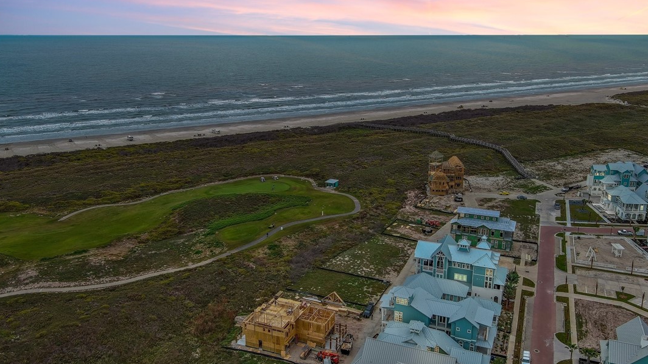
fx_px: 533
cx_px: 325
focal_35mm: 31
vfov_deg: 37.7
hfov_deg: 62.6
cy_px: 173
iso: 100
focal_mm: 10.57
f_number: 2.8
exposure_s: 1/800
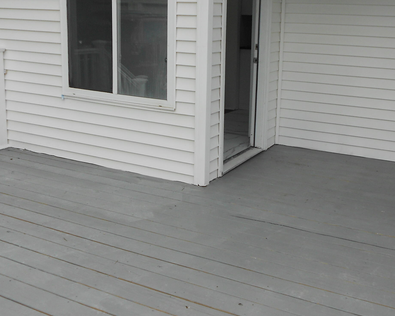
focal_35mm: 46
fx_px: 538
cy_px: 116
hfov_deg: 40.2
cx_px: 233
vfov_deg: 32.6
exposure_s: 1/250
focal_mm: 5.1
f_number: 3.4
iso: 80
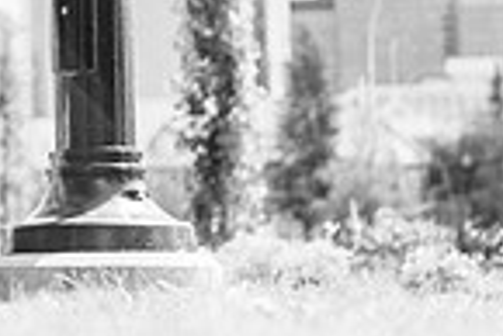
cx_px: -108
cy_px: -36
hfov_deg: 14.2
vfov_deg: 9.7
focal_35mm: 140
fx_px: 1958
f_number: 1.2
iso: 125
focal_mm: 35
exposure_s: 1/3200
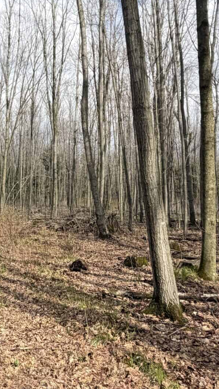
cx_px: 14
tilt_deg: +8.2
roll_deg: +0.5
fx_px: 382
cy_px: 156
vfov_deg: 53.6
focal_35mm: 37
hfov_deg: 30.3
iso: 40
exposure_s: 1/770
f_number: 2.2
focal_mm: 2.22
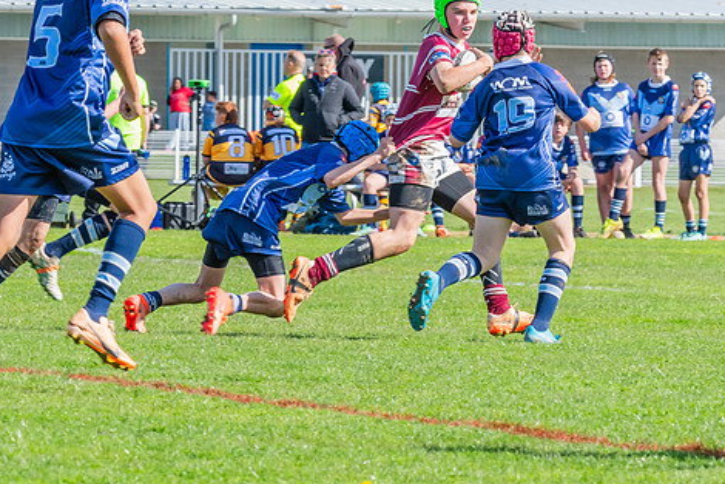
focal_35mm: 452
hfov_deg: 4.6
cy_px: 197
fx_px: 9108
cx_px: 299
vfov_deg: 3.0
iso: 800
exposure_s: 1/400
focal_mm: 240
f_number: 18
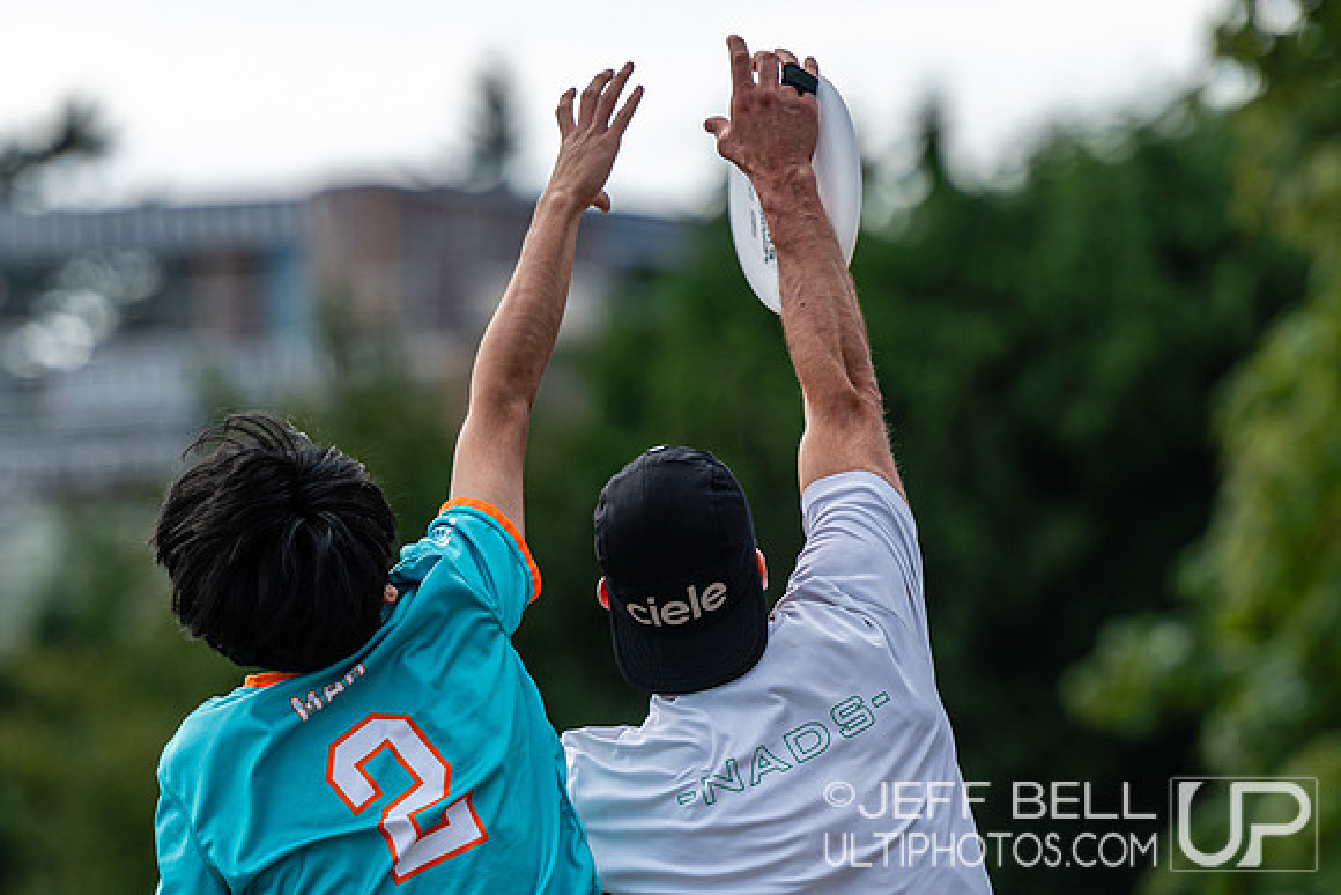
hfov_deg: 4.7
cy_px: 647
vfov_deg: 3.2
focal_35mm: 434
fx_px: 16170
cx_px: 670
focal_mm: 200
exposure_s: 1/1000
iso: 125
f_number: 3.2
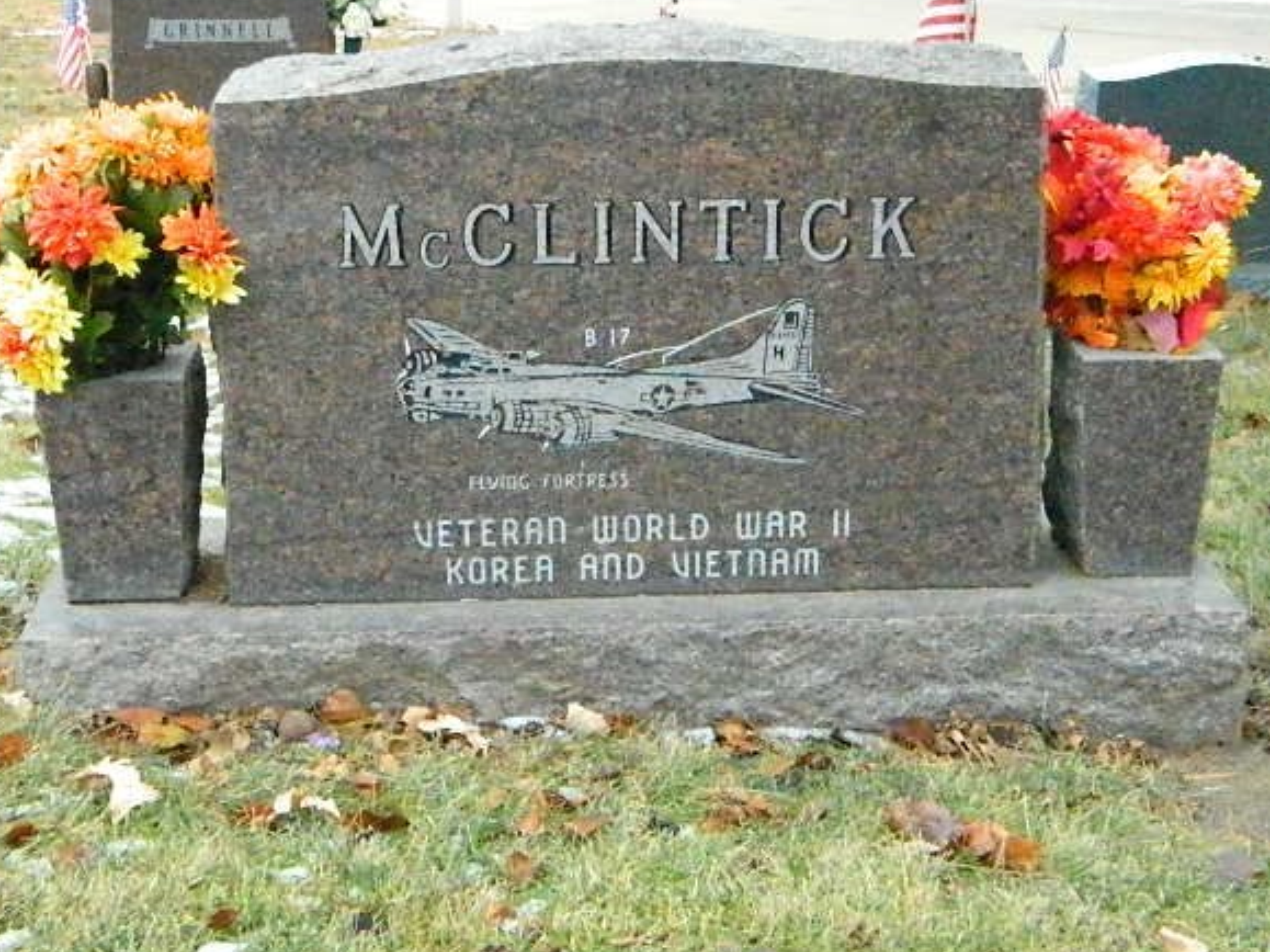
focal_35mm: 63
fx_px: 2311
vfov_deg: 23.3
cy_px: 456
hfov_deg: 30.7
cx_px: 601
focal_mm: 10.2
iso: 6400
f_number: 10.7
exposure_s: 1/640
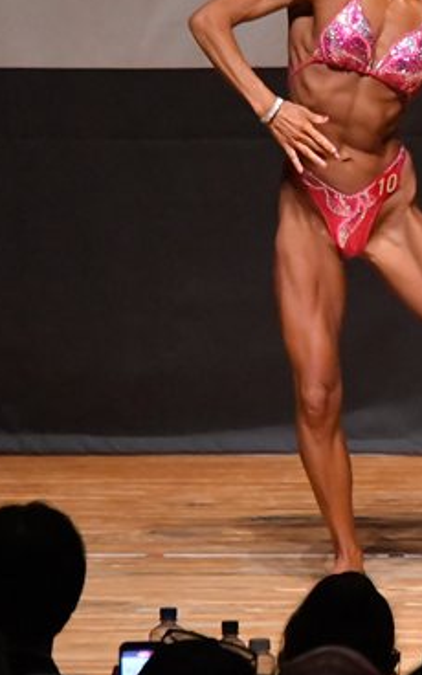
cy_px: 226
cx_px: 434
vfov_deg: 3.4
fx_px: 11243
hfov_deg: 2.1
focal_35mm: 611
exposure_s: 1/400
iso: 10000
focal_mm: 190
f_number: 5.6
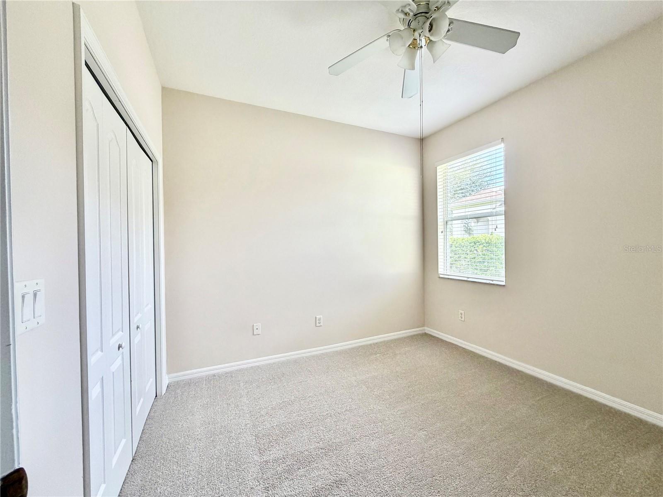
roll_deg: +0.6
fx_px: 268
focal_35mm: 14
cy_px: 248
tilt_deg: -0.8
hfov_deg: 102.1
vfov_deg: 85.7
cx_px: 332
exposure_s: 1/121
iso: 200
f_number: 2.2
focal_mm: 2.22
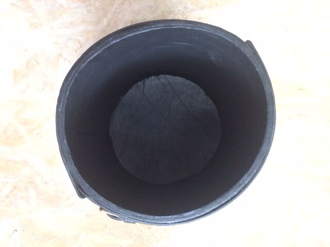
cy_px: 124
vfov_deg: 48.2
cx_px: 165
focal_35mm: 29
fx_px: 276
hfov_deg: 61.7
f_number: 2.2
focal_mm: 4.15
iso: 320
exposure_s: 1/25
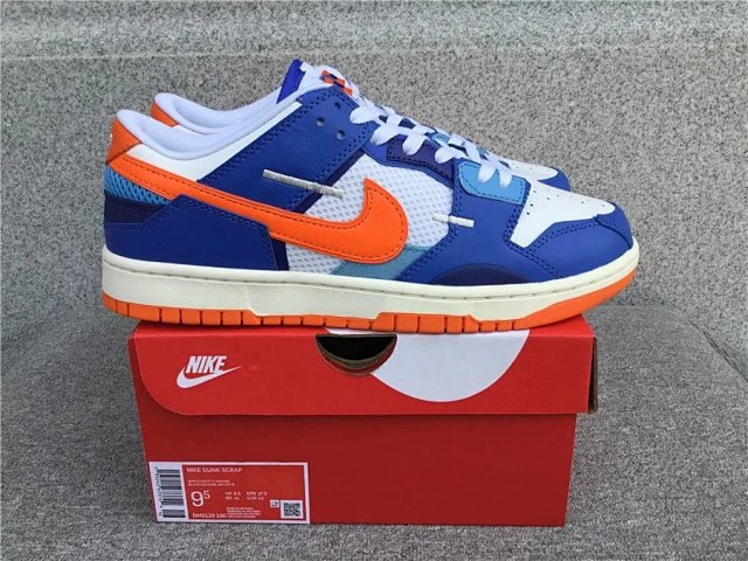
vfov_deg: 45.4
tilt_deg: -20.9
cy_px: 280
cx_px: 374
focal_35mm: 31
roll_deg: +1.7
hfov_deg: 58.4
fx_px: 670
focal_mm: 3.3
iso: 25
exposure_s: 1/413
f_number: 2.4
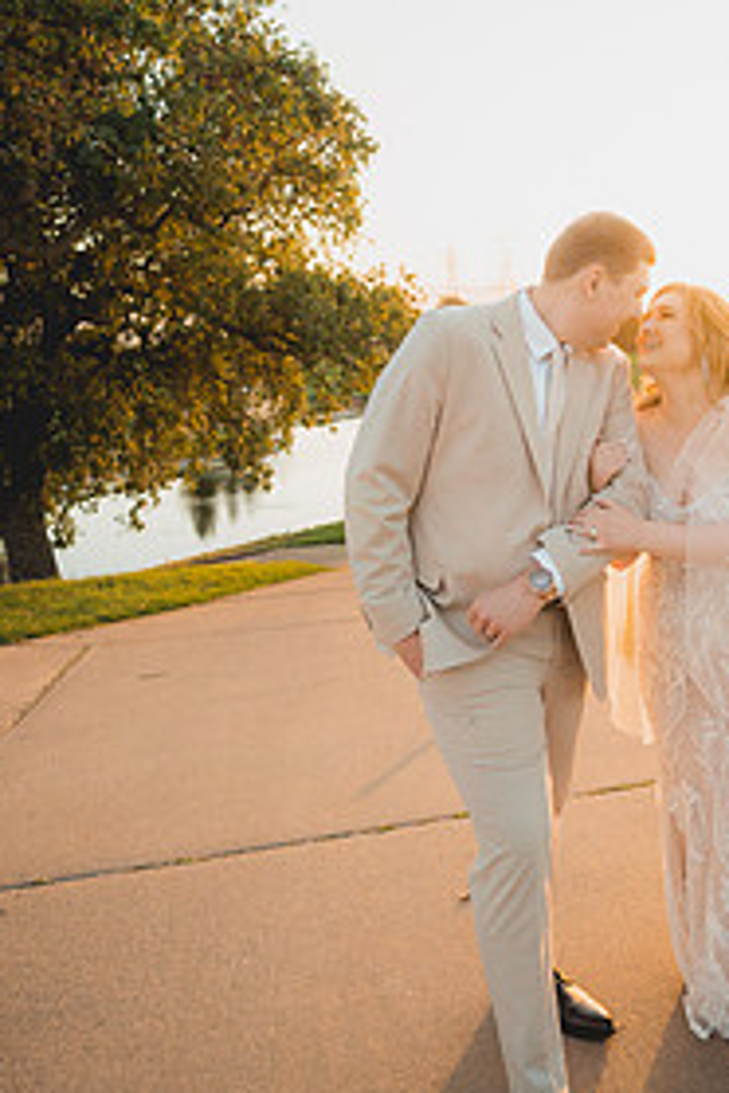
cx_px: 560
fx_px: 881
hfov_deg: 43.3
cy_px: 404
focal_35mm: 29
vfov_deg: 62.7
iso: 1250
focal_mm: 18
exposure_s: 1/1250
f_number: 2.8
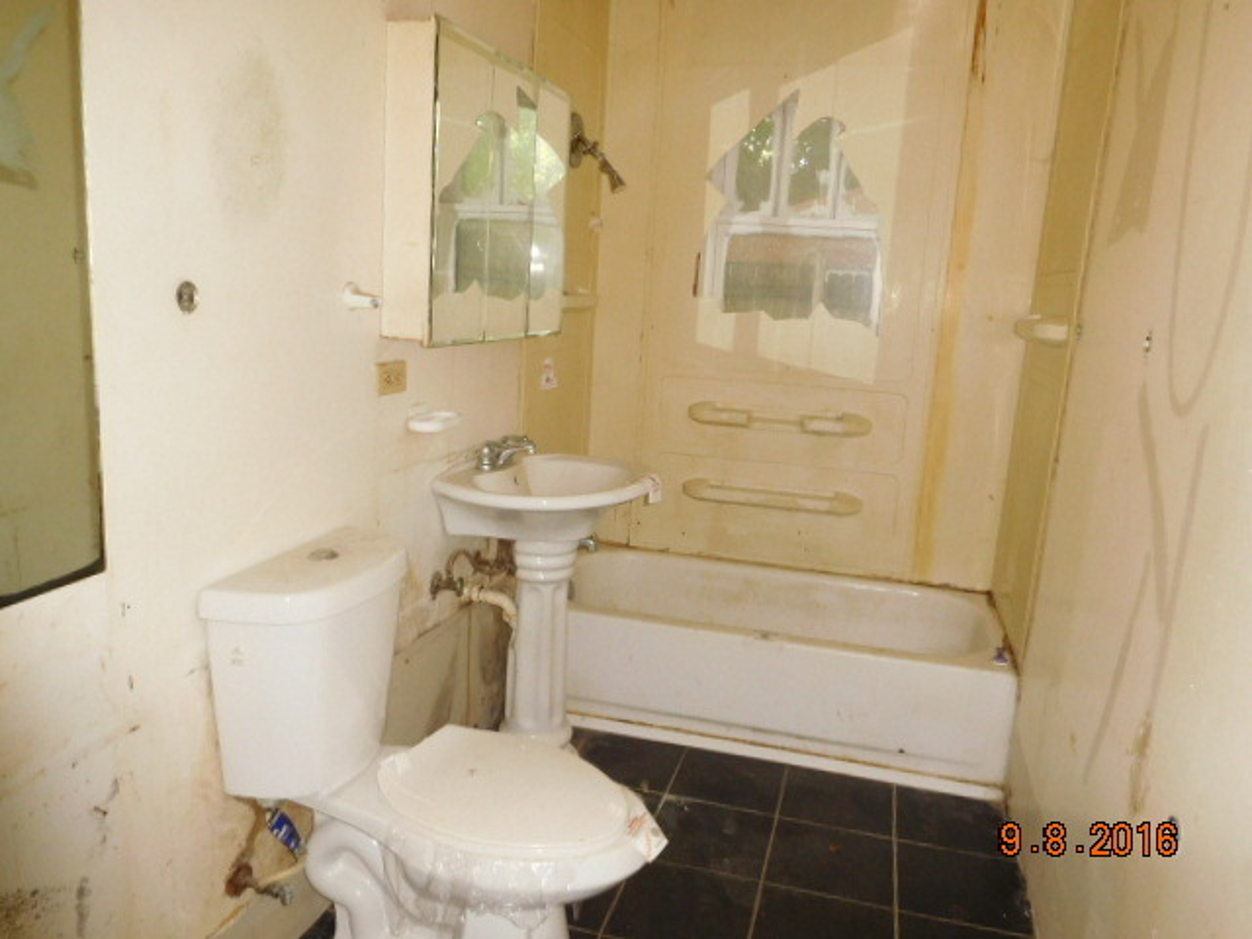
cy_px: 470
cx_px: 626
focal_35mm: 25
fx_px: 904
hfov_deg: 69.4
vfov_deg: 54.9
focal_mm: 4.5
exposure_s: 1/30
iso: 320
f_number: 3.4
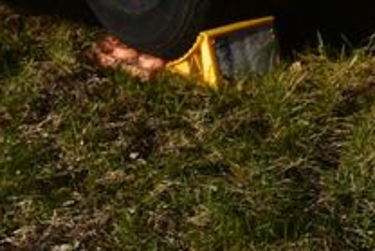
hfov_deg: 7.5
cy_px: -178
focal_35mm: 258
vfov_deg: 5.3
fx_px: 2694
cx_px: 831
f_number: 10
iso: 200
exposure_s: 1/1000
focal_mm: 35
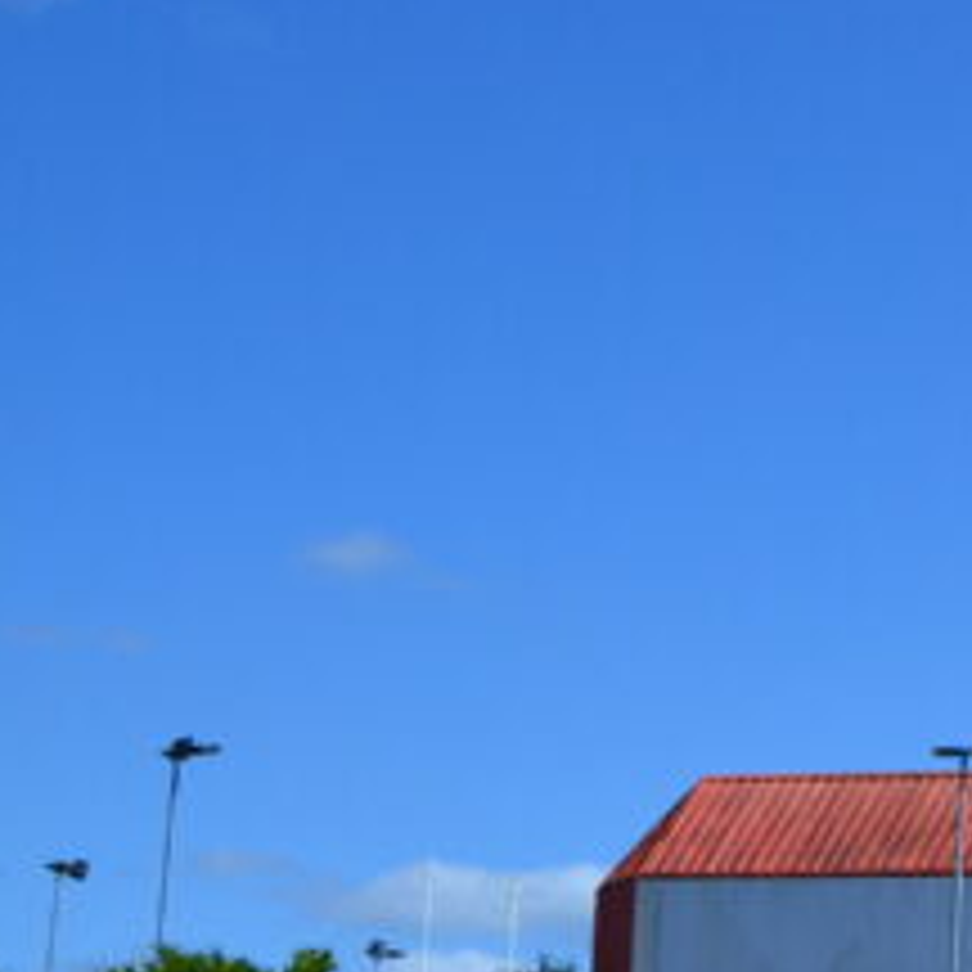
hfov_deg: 13.8
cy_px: 842
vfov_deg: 15.2
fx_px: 3606
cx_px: 1710
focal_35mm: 114
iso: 400
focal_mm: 25
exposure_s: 1/500
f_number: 11
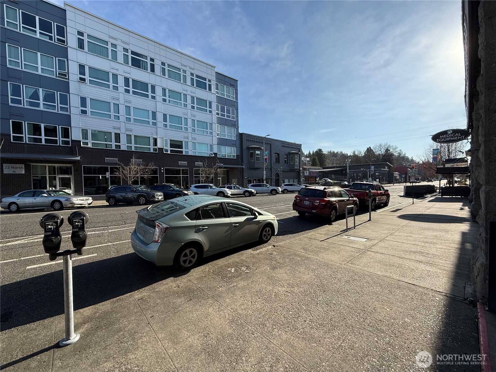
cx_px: 248
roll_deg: +1.3
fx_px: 201
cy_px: 186
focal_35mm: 14
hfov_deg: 102.1
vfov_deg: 85.7
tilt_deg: -1.4
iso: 64
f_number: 2.2
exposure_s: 1/1572
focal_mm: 2.22
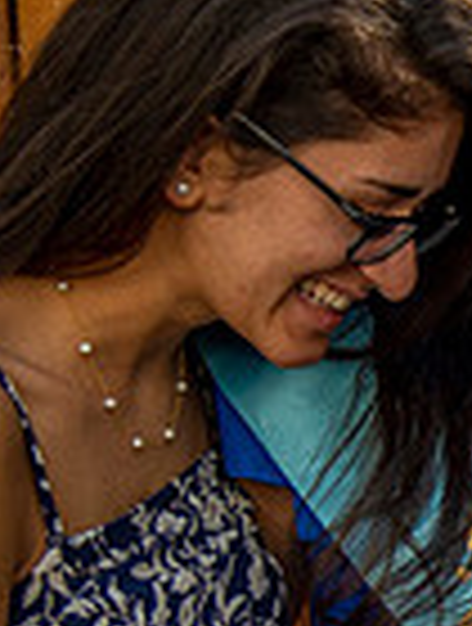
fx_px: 3330
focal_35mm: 184
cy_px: 597
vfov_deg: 10.6
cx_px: 868
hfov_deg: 7.8
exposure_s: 1/320
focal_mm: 46
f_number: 4
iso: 125
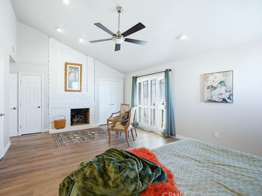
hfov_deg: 93.9
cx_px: 112
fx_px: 121
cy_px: 96
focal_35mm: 16
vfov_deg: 78.1
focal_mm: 14
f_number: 5
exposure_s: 1/400
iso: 1000
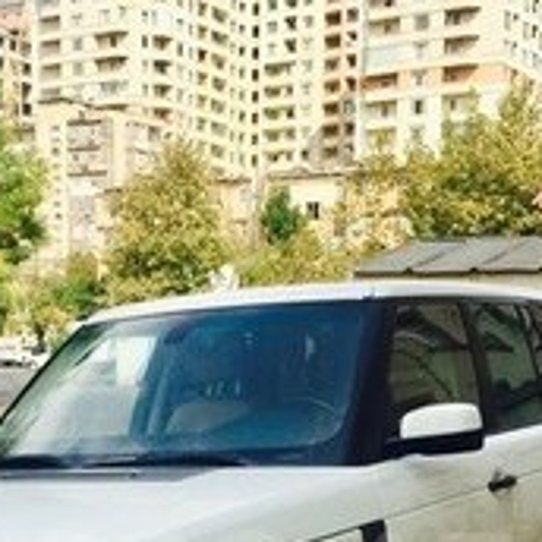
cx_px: 189
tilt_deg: -10.5
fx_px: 1311
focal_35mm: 74
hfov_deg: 23.3
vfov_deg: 22.2
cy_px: 580
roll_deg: -0.2
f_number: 2.2
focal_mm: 4.15
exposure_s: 1/1721
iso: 32
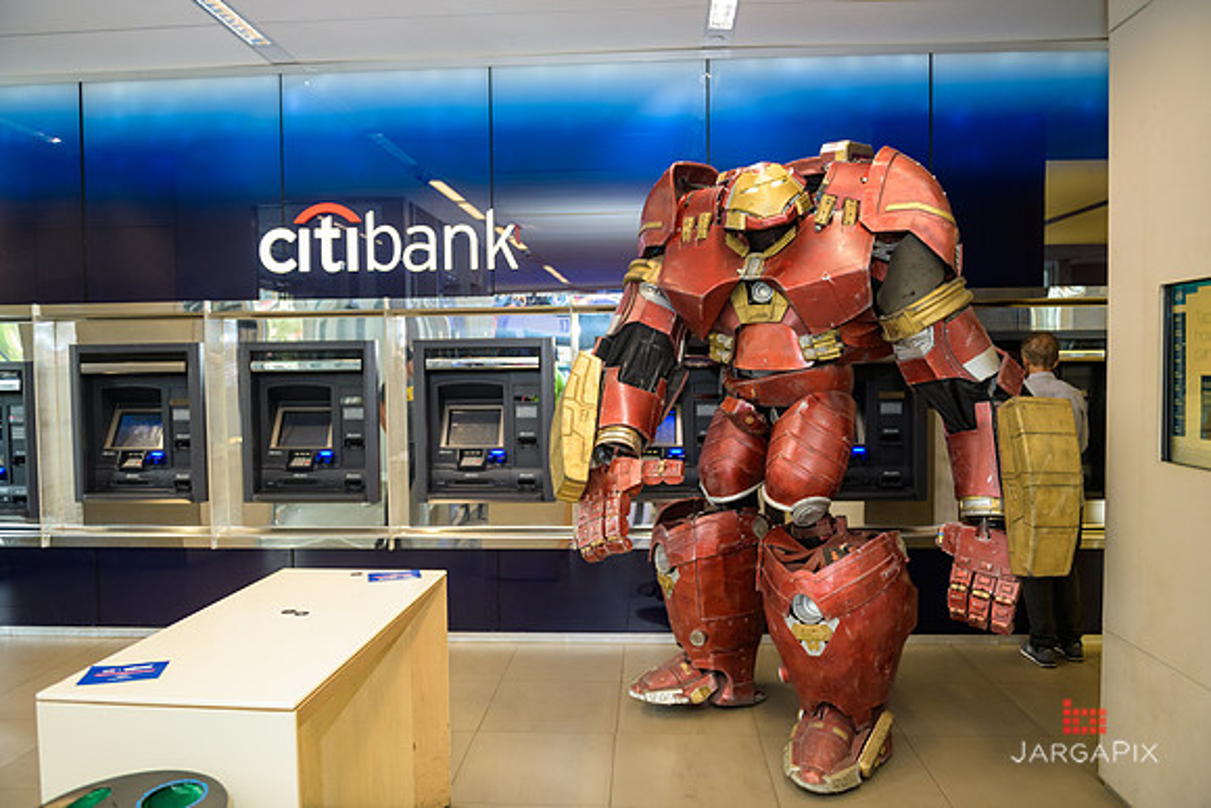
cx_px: 606
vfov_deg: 49.6
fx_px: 875
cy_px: 404
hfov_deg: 69.4
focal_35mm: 26
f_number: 3.2
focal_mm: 26
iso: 800
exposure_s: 1/125
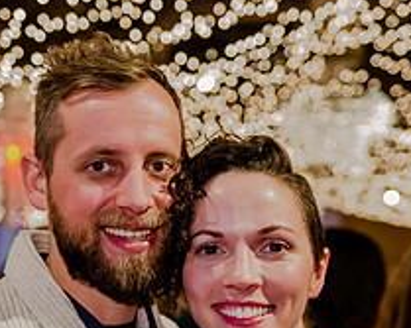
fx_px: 1374
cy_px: 257
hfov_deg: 17.0
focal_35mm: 113
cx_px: 183
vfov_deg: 13.6
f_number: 2.8
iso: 5000
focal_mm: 40
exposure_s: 1/80
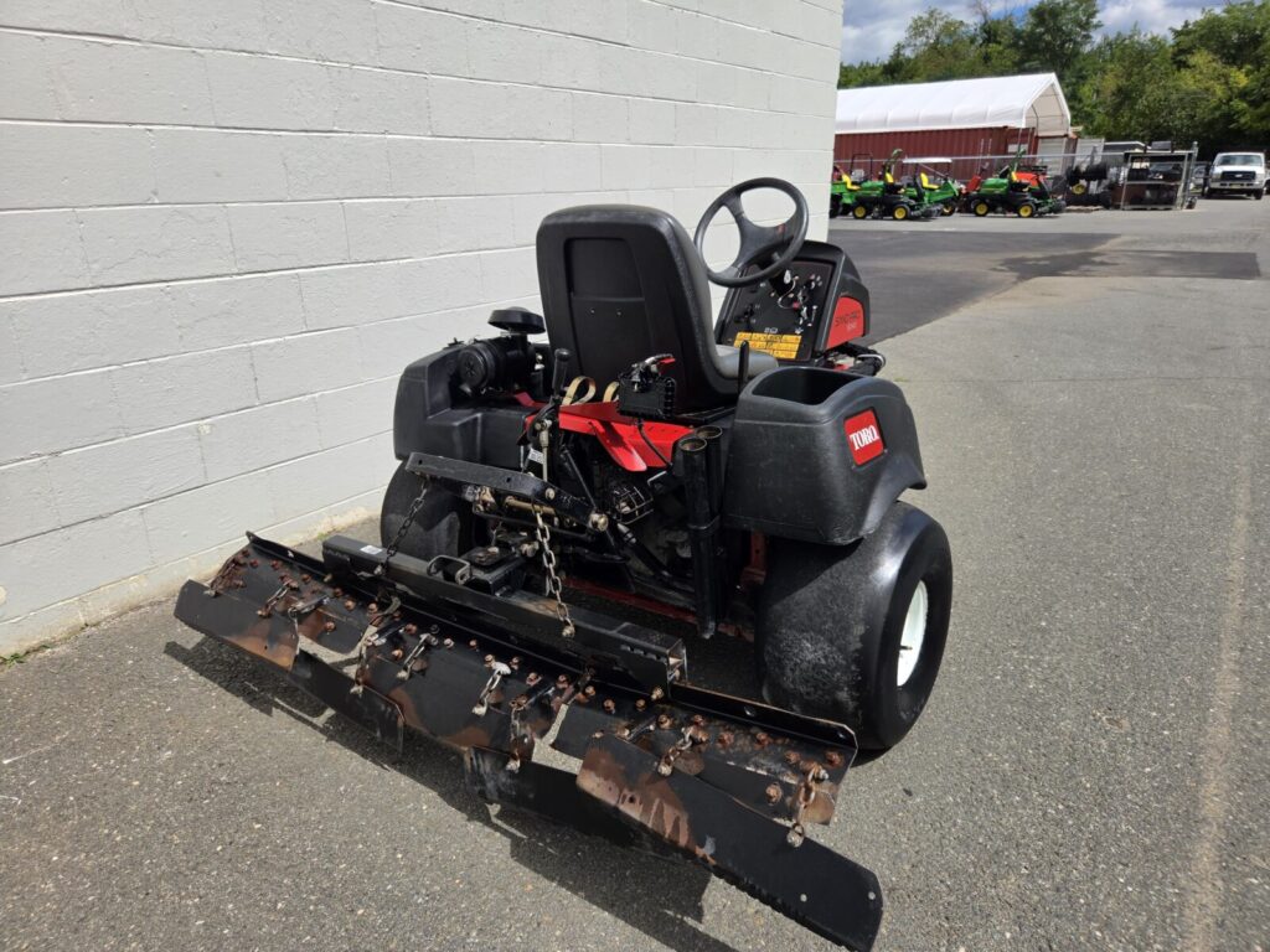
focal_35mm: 23
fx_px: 844
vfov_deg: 58.9
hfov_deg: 73.9
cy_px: 476
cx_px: 635
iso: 80
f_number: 1.8
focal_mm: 5.4
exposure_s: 1/5397
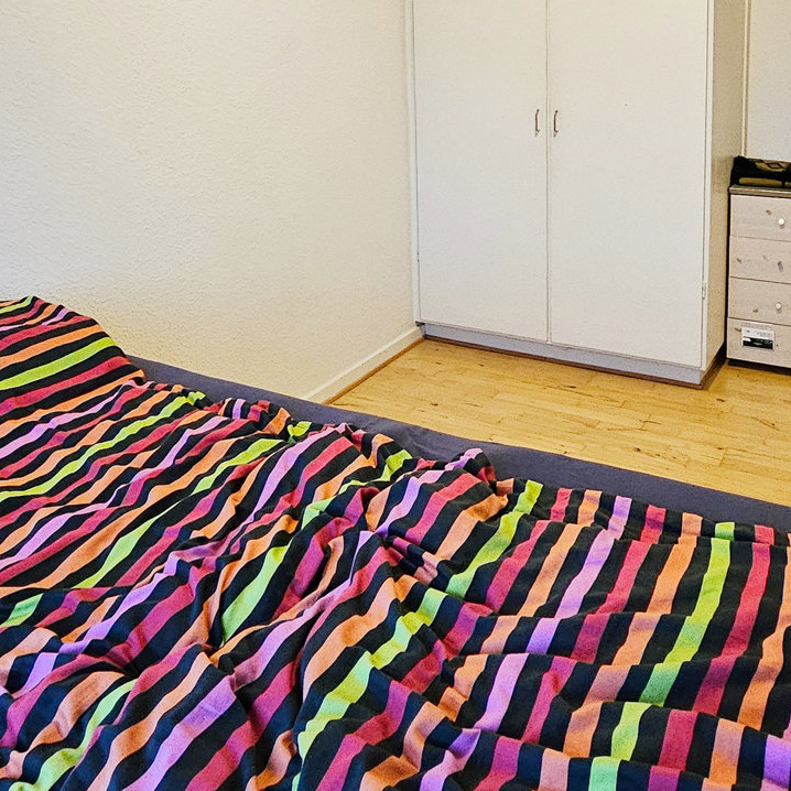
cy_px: 145
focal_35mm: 32
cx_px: 387
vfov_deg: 47.9
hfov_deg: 51.1
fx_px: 827
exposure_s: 1/33
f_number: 2.2
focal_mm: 2.2
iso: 320
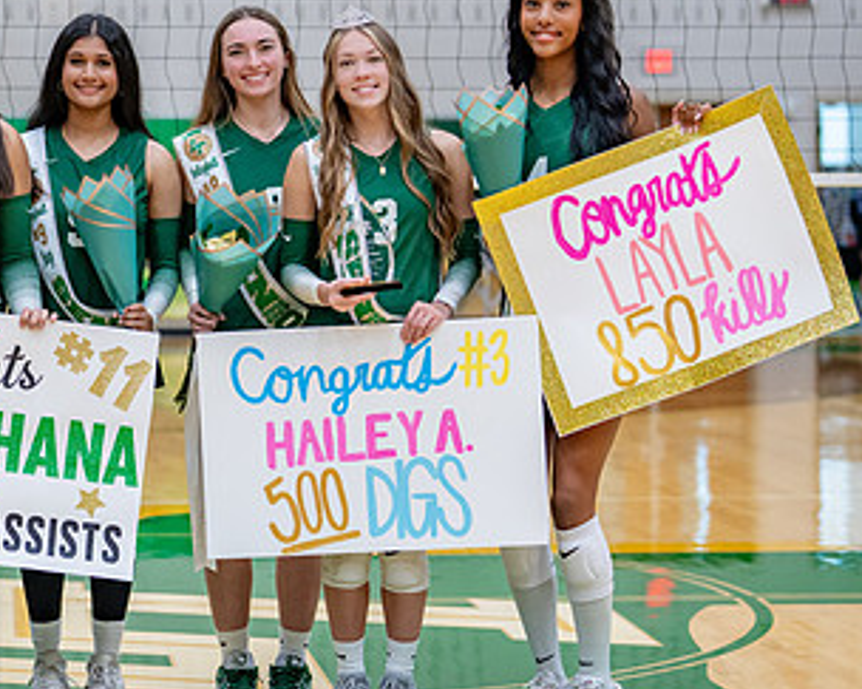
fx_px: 2984
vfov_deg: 13.2
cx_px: 87
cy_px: 265
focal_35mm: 117
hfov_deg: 16.2
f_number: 1.6
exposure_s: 1/500
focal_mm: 50
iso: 640
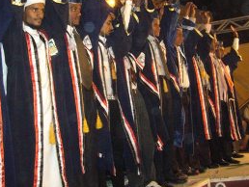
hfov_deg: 36.4
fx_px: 374
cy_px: 50
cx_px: 84
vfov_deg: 27.7
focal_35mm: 52
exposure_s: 1/30
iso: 400
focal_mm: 5.8
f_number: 2.8
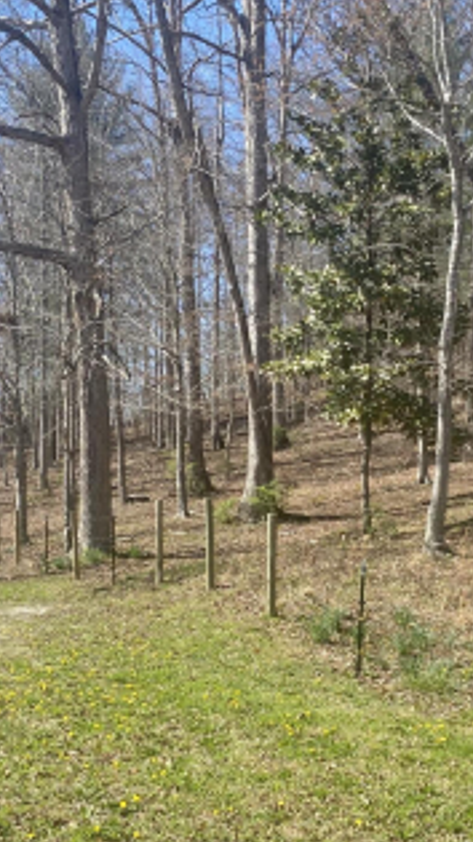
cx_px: 351
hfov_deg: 19.9
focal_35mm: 60
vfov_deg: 34.9
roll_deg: -1.9
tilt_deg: +1.6
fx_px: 1339
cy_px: 468
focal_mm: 4.25
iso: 32
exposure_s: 1/1608
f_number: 1.8
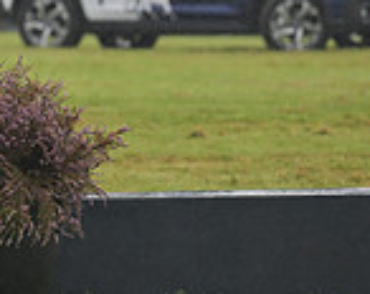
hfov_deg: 3.4
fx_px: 6127
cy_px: -163
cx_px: -337
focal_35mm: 561
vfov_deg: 2.7
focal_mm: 150
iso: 1100
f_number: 5
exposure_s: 1/1000
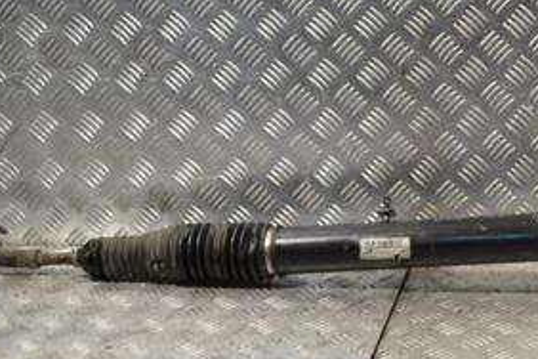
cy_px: 118
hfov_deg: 23.6
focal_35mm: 83
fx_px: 1240
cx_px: 521
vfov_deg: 16.4
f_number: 5
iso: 400
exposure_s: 1/100
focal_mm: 26
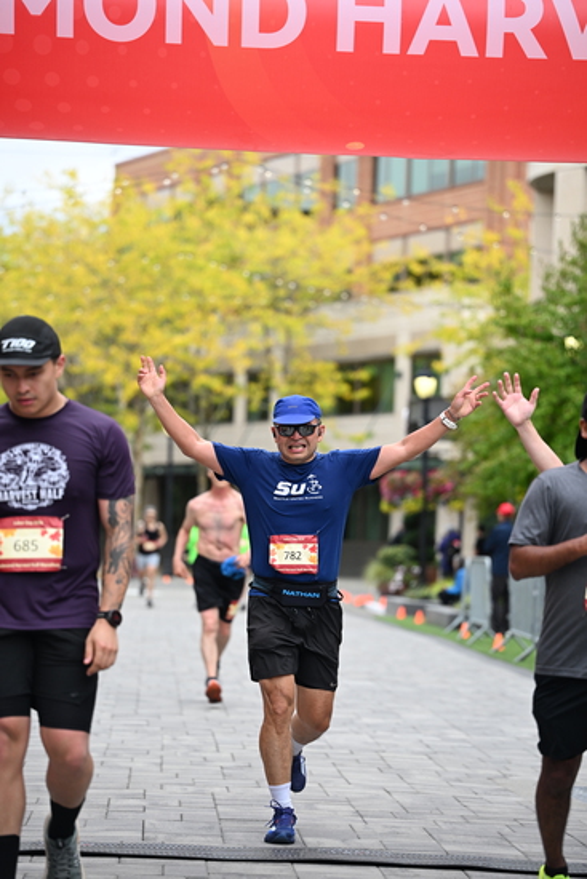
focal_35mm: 110
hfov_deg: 12.5
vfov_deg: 18.6
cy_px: 440
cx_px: 294
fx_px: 2689
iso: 640
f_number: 2.8
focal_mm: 110
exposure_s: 1/2000
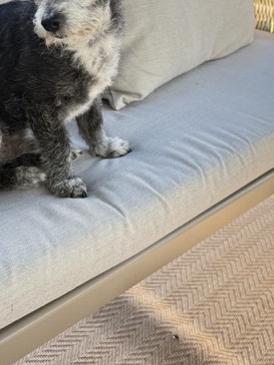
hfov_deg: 24.8
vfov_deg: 31.1
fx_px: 622
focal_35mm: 59
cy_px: 35
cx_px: 161
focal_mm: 6.76
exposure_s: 1/211
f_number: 1.78
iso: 100
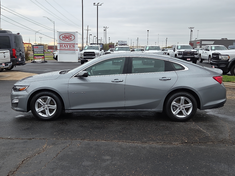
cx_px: 118
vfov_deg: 36.8
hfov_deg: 47.9
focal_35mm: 39
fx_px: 265
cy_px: 88
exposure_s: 1/1250
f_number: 1.8
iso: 76
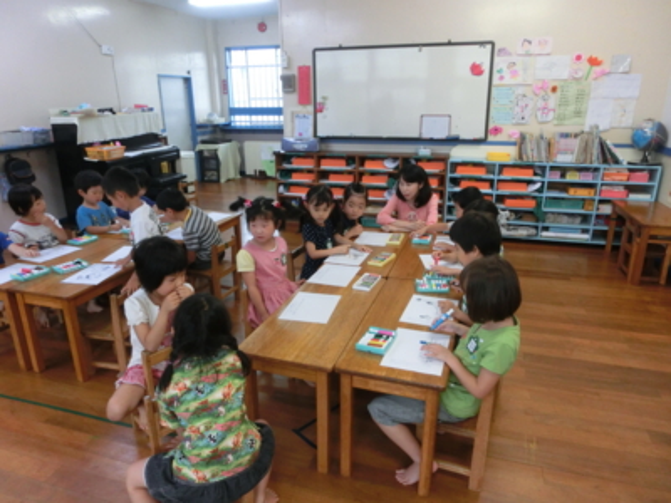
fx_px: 465
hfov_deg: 71.6
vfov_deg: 56.8
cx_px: 336
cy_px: 252
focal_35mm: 24
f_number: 3
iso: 320
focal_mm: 4.24
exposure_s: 1/125
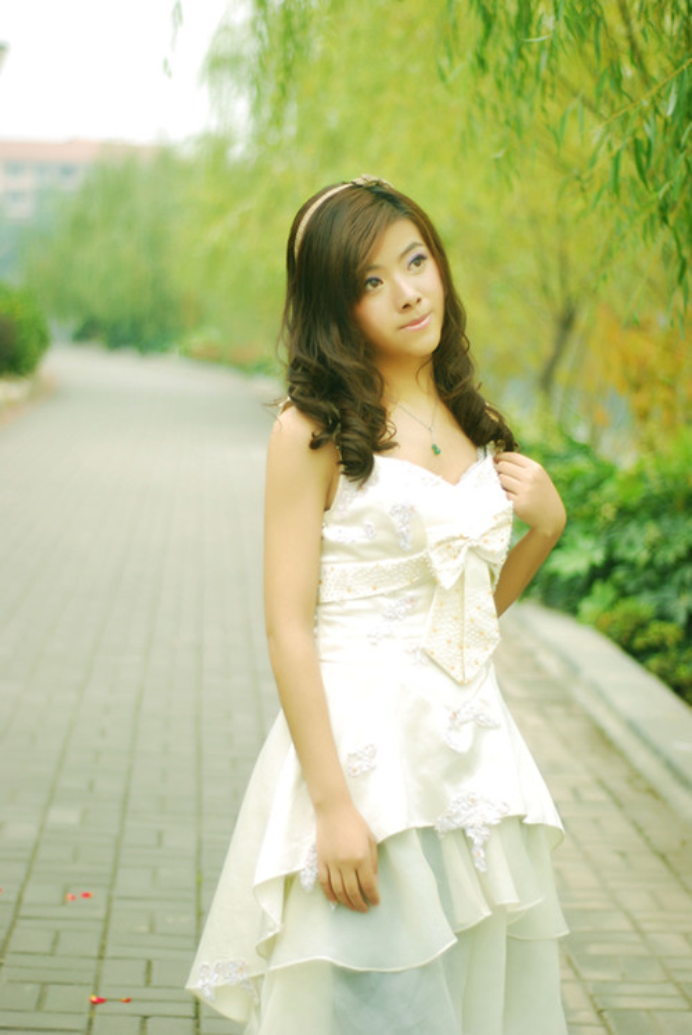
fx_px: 2156
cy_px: 518
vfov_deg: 27.0
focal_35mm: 75
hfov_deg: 18.2
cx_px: 346
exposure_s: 1/500
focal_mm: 50
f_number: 1.8
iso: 125
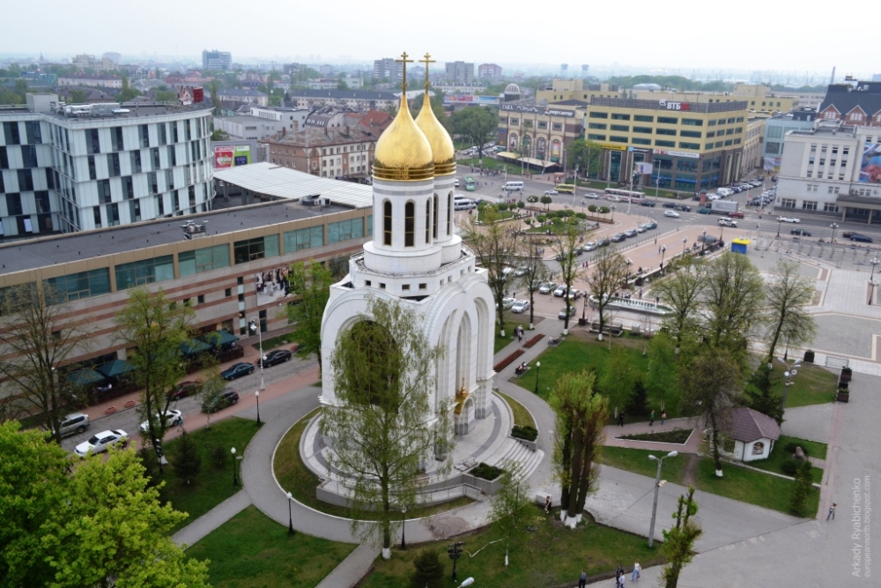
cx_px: 440
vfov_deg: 43.6
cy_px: 294
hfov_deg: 61.9
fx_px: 734
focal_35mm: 30
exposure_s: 1/320
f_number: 9
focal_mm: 20
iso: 400
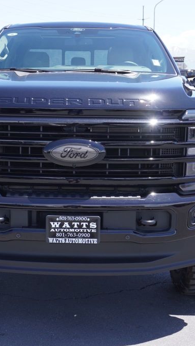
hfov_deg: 21.8
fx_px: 504
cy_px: 172
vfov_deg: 38.0
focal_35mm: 55
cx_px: 65
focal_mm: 23
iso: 100
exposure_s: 1/125
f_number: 6.3
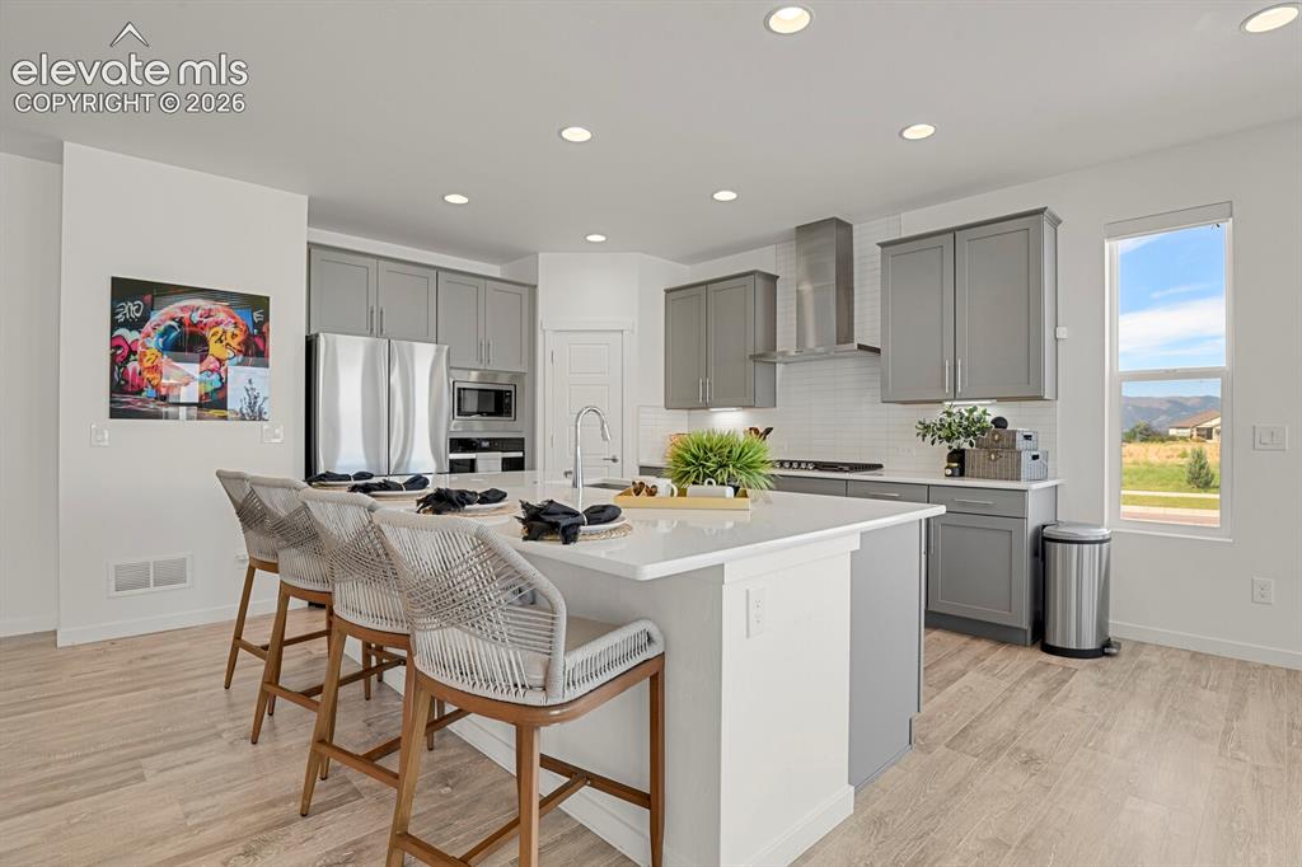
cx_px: 651
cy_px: 434
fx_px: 615
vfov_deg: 70.4
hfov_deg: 93.3
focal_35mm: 17
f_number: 8
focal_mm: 17
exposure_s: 1
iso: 250
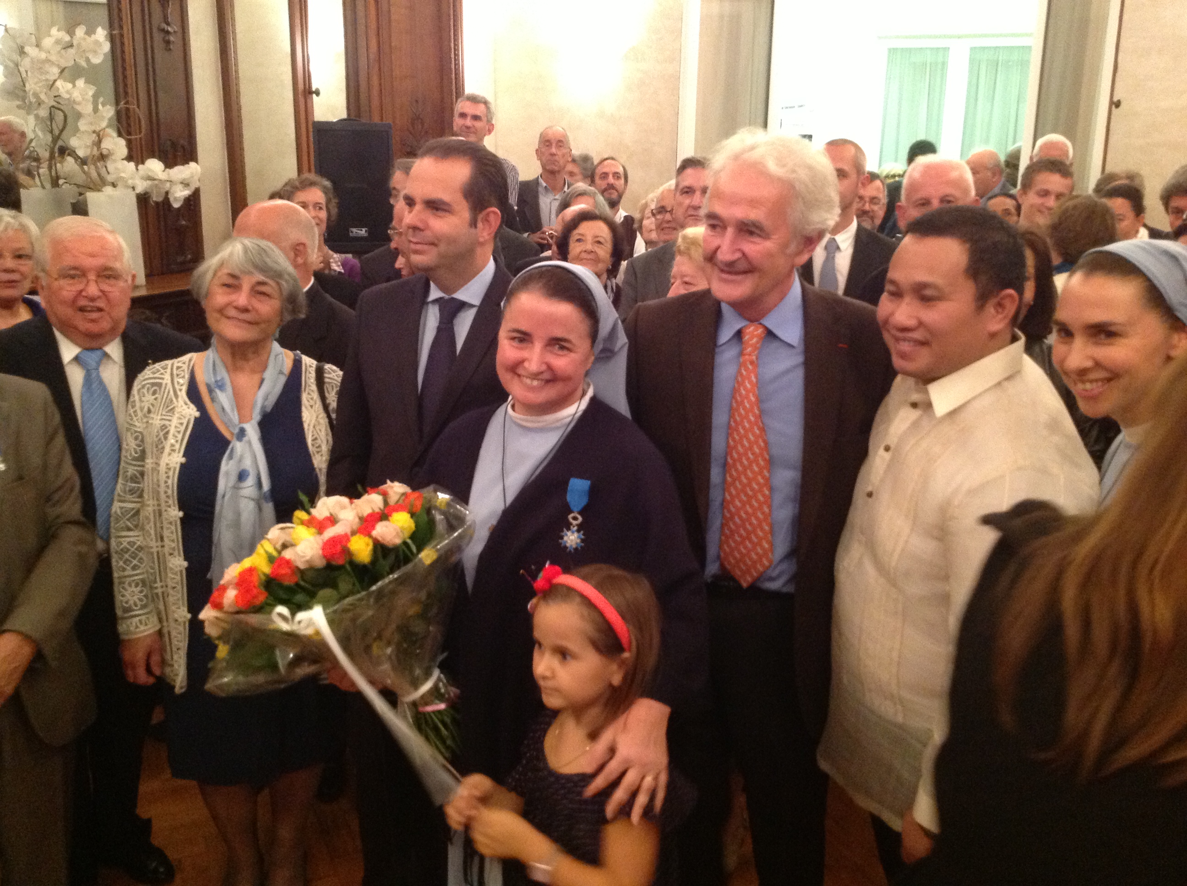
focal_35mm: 35
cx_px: 594
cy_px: 443
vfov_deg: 40.6
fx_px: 1198
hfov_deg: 52.7
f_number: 2.4
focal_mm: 4.28
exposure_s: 1/17
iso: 500
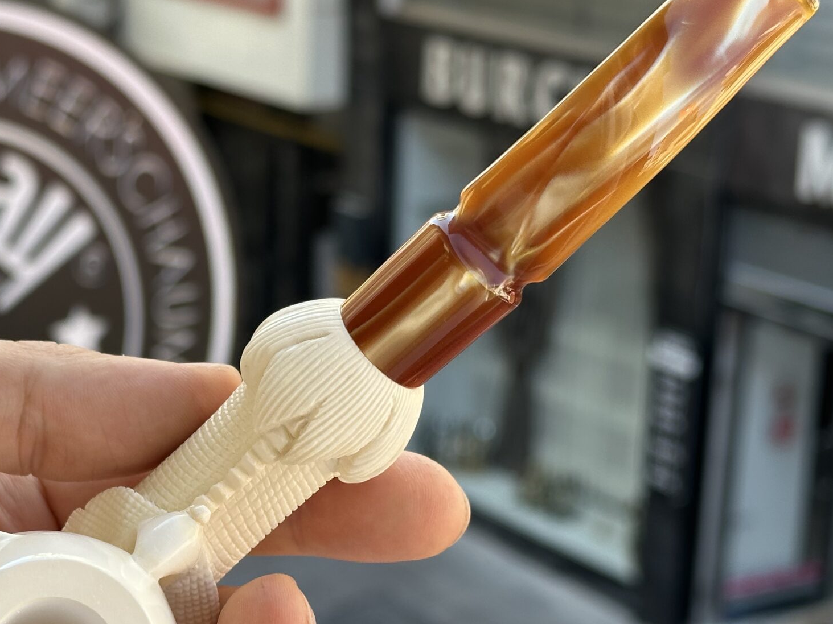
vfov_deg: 17.5
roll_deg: -1.0
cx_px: 302
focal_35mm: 84
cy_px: 389
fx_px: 2021
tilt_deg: -18.7
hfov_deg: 23.2
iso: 64
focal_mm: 6.86
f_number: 1.78
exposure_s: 1/414
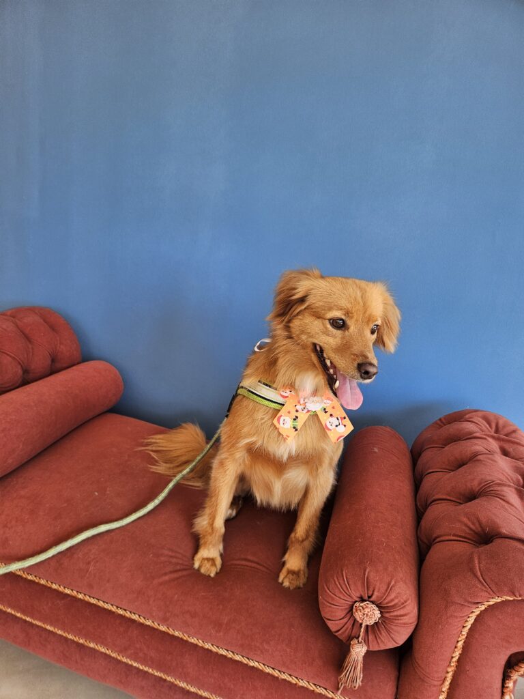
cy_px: 350
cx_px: 262
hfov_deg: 58.9
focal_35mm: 23
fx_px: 464
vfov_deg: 73.9
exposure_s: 1/120
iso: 50
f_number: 1.8
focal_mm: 5.4
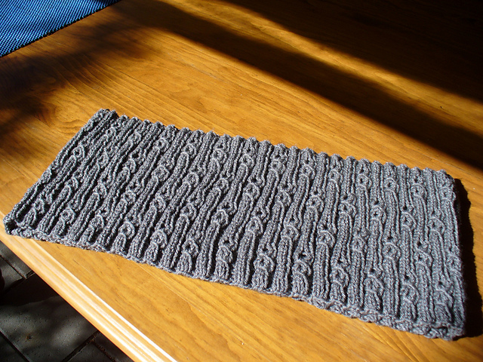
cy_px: 181
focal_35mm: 37
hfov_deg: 50.1
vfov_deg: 38.7
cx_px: 242
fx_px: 516
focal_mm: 6.1
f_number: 5.6
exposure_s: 1/200
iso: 64
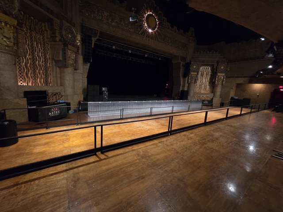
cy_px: 106
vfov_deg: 89.9
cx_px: 142
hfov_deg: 106.2
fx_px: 106
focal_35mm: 13
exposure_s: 1/24
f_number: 2.2
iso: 1250
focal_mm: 2.2
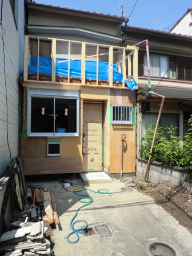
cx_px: 96
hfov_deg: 53.1
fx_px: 192
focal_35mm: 26
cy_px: 128
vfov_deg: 67.3
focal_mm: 4.7
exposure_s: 1/1000
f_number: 2.8
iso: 50
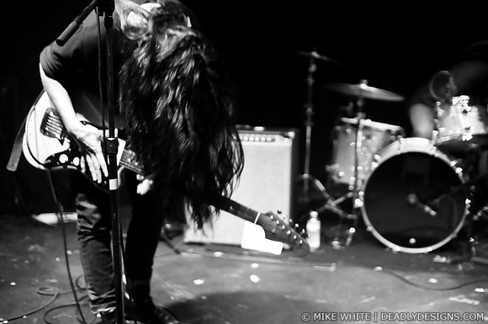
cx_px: 244
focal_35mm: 45
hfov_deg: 43.7
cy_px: 162
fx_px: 609
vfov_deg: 29.8
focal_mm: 30
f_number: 1.8
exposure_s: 1/60
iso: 1000
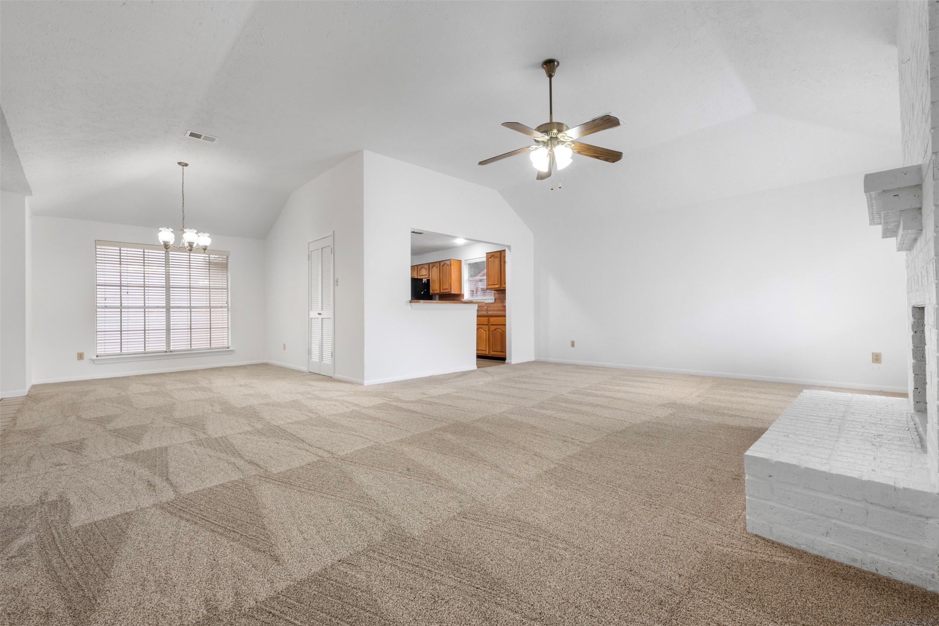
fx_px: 391
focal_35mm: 15
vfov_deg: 77.3
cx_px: 470
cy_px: 313
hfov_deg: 100.4
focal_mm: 15
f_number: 9
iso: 250
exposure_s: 2
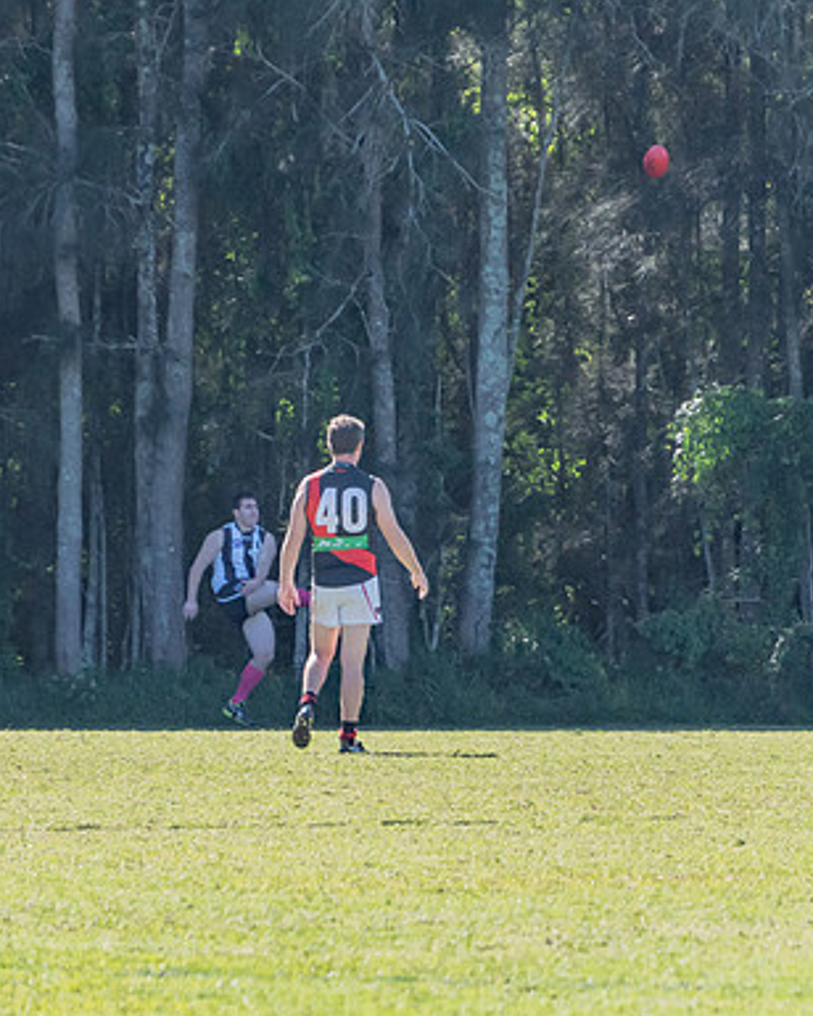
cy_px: 567
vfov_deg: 3.3
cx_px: 275
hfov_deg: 2.7
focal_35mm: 578
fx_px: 17385
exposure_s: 1/2500
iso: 800
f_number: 6.3
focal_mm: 240
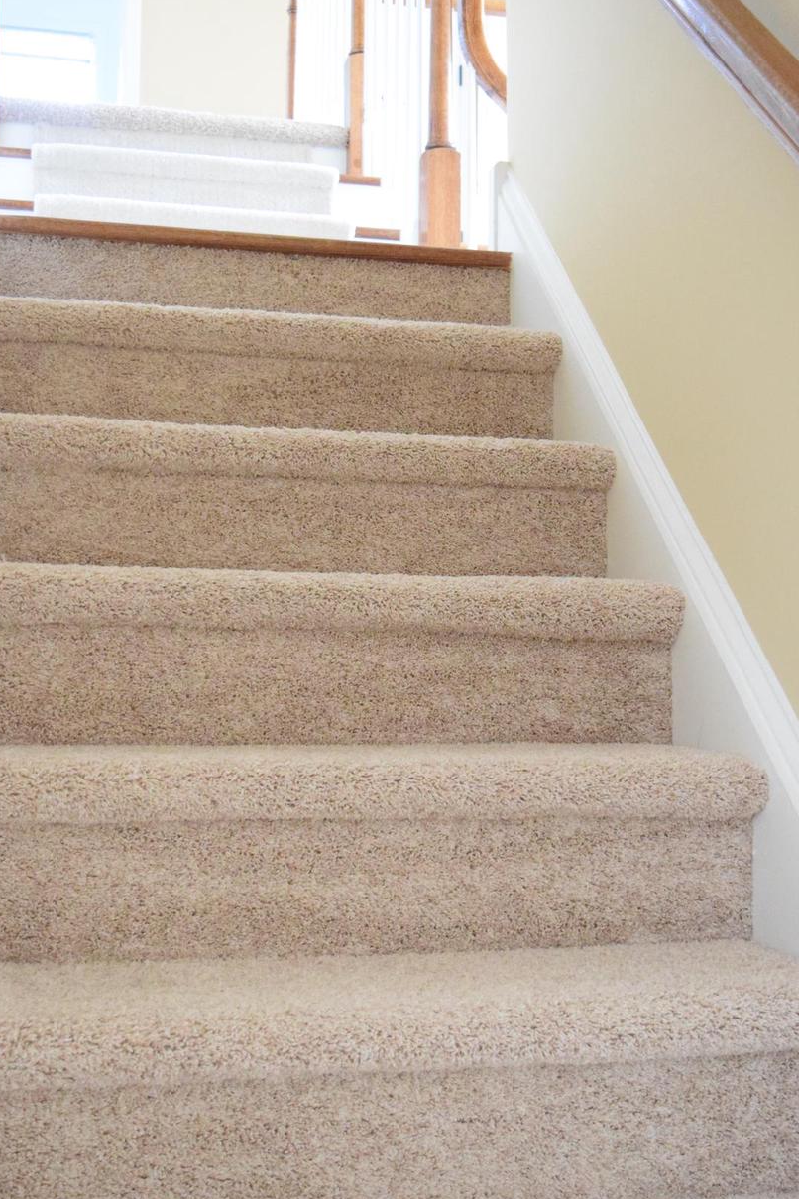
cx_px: 418
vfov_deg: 41.4
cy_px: 583
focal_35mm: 48
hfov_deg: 28.3
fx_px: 1586
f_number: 4
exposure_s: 1/50
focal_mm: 25
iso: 6400
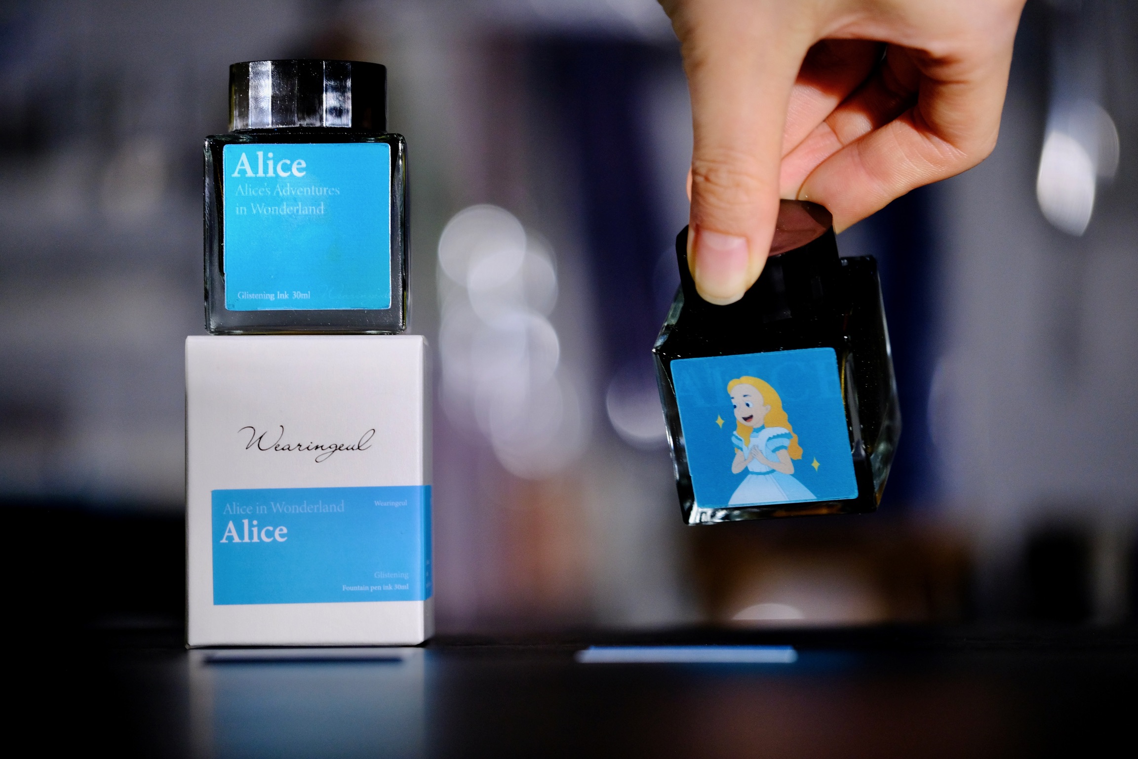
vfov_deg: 11.4
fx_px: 3793
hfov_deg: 17.1
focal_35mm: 120
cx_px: 569
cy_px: 380
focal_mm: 80
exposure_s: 1/28
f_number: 2.8
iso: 800
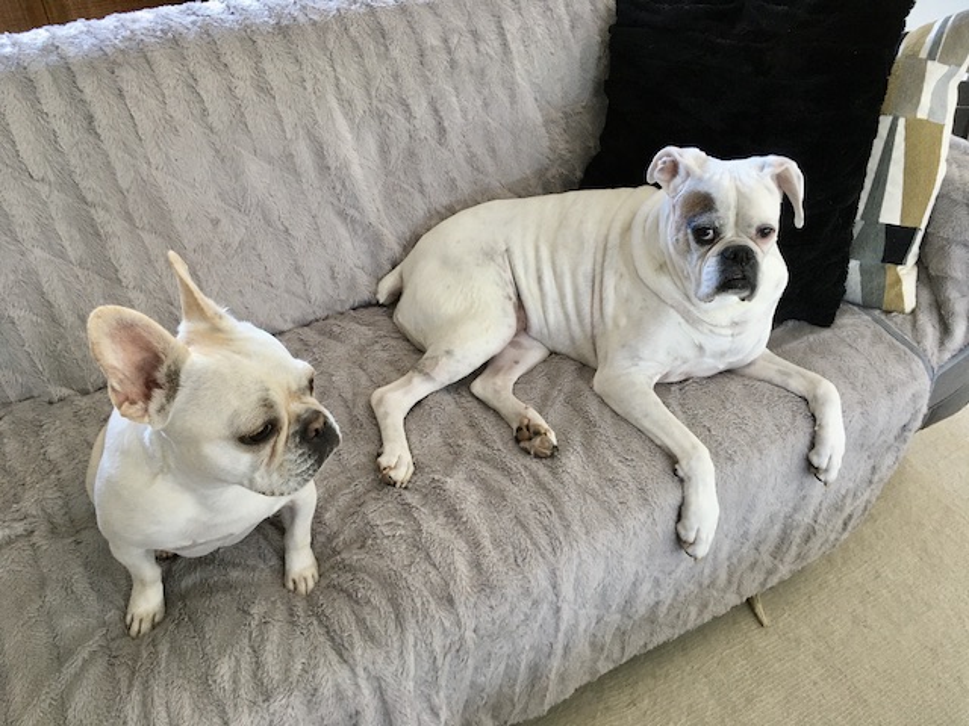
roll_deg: -0.4
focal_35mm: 29
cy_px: 363
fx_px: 812
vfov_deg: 48.2
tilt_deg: -41.0
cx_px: 484
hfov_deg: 61.7
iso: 100
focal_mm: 4.15
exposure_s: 1/30
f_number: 2.2
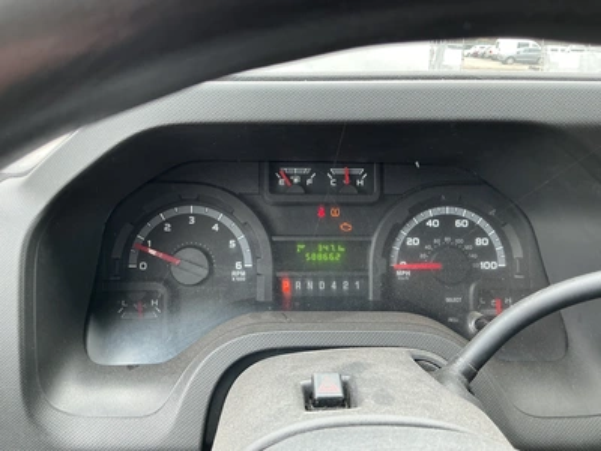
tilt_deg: -20.3
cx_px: 300
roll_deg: -0.4
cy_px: 226
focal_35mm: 28
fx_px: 486
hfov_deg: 63.4
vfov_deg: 49.7
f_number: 1.8
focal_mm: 3
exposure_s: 1/122
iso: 64
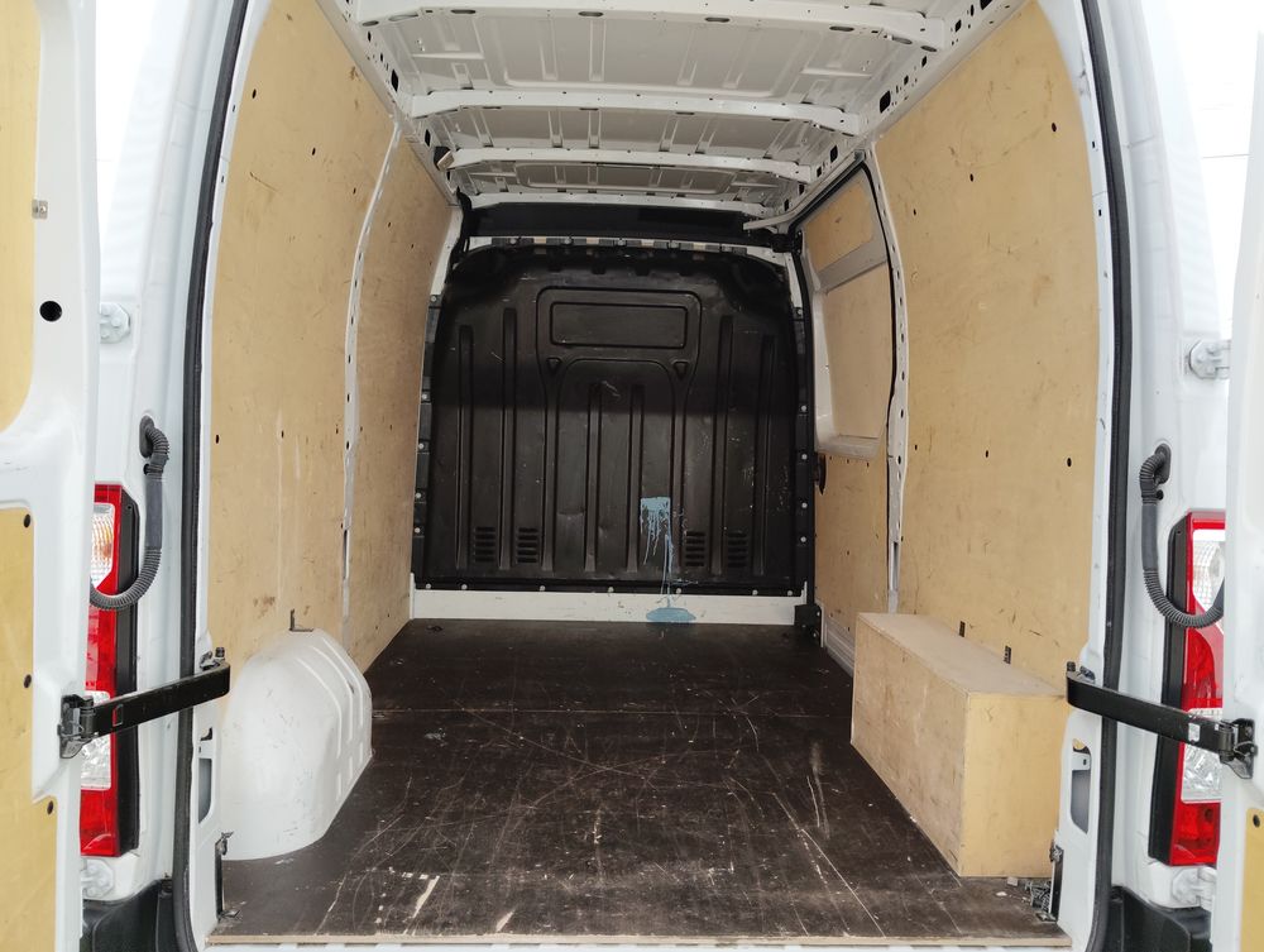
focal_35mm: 29
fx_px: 1060
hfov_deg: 61.6
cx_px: 632
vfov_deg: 48.3
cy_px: 476
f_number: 1.8
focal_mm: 4.25
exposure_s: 1/280
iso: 50
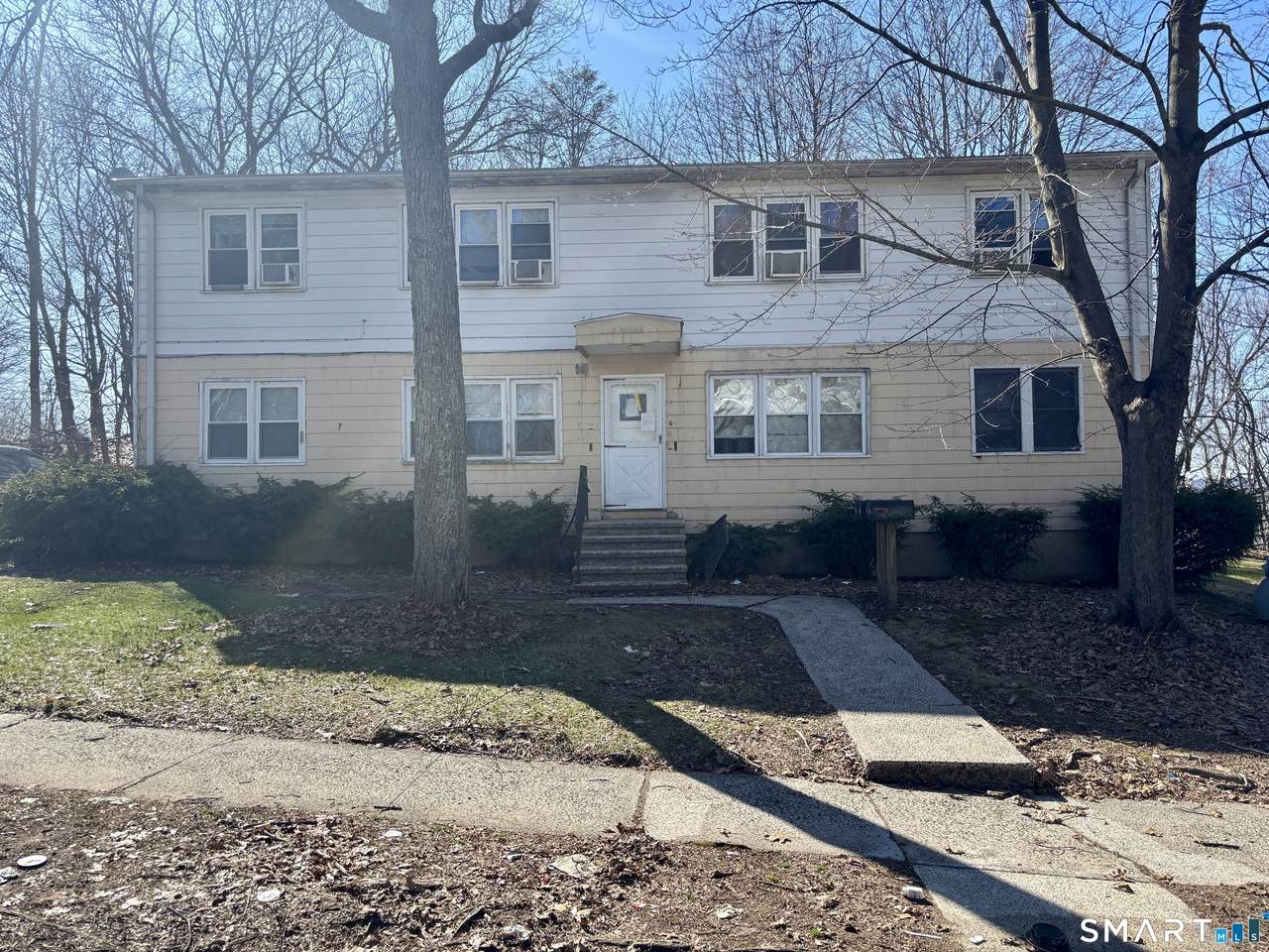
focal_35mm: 26
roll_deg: +0.7
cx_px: 634
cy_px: 476
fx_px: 953
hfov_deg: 67.3
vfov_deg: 53.1
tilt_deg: +1.1
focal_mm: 5.96
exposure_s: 1/1590
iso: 50
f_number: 1.6
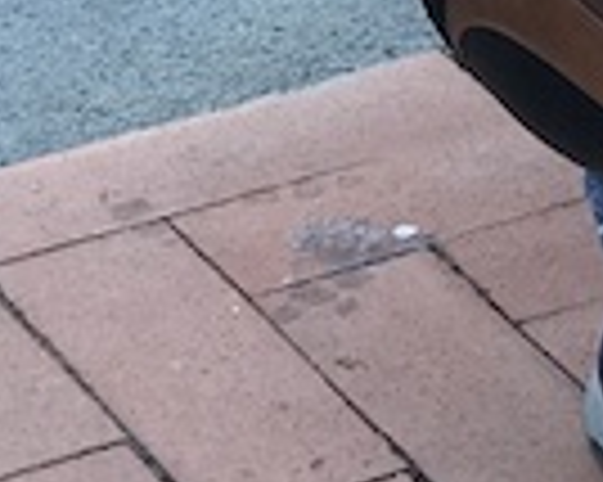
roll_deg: -0.3
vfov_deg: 4.6
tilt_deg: -21.4
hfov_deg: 5.5
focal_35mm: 332
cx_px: 1692
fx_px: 5921
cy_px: -527
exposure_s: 1/100
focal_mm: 6.6
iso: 20
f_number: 2.8
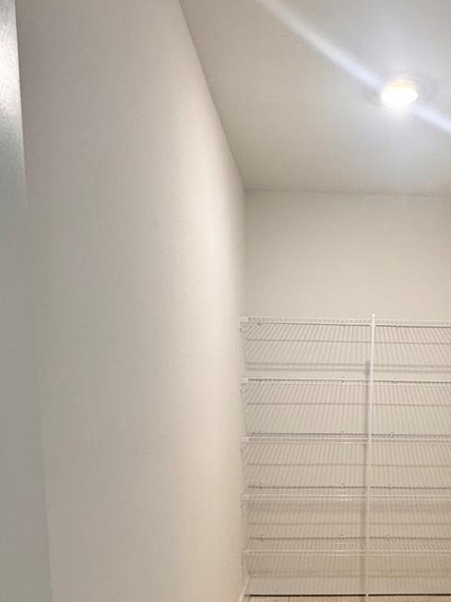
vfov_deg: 52.5
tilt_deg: -7.7
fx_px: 573
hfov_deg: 41.6
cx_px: 339
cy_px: 463
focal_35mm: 33
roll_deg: +0.4
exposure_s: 1/120
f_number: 2.2
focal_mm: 2.22
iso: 250
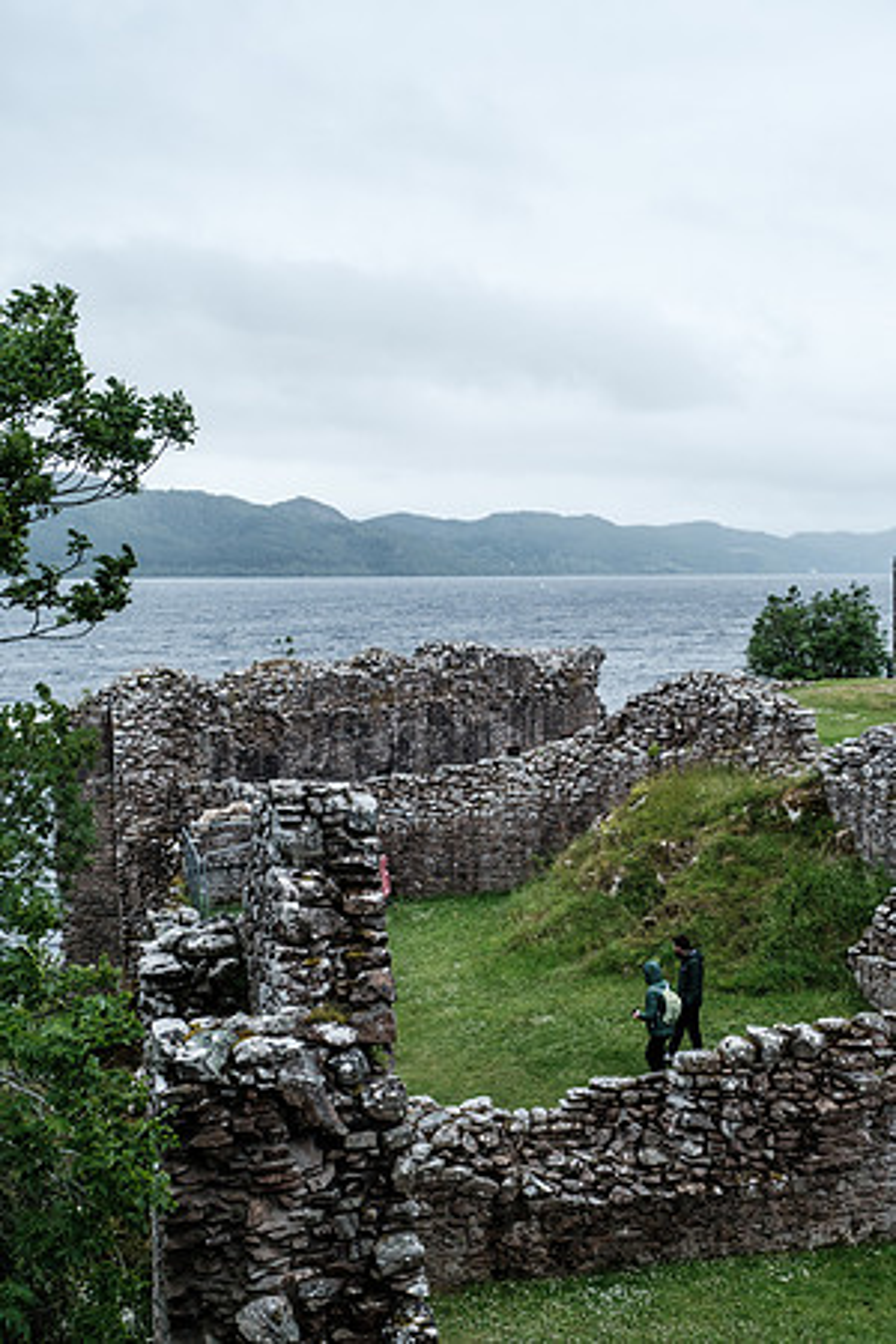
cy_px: 672
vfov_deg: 46.4
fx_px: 1568
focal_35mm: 42
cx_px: 448
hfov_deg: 31.9
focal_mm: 28.3
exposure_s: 1/420
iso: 320
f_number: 3.2
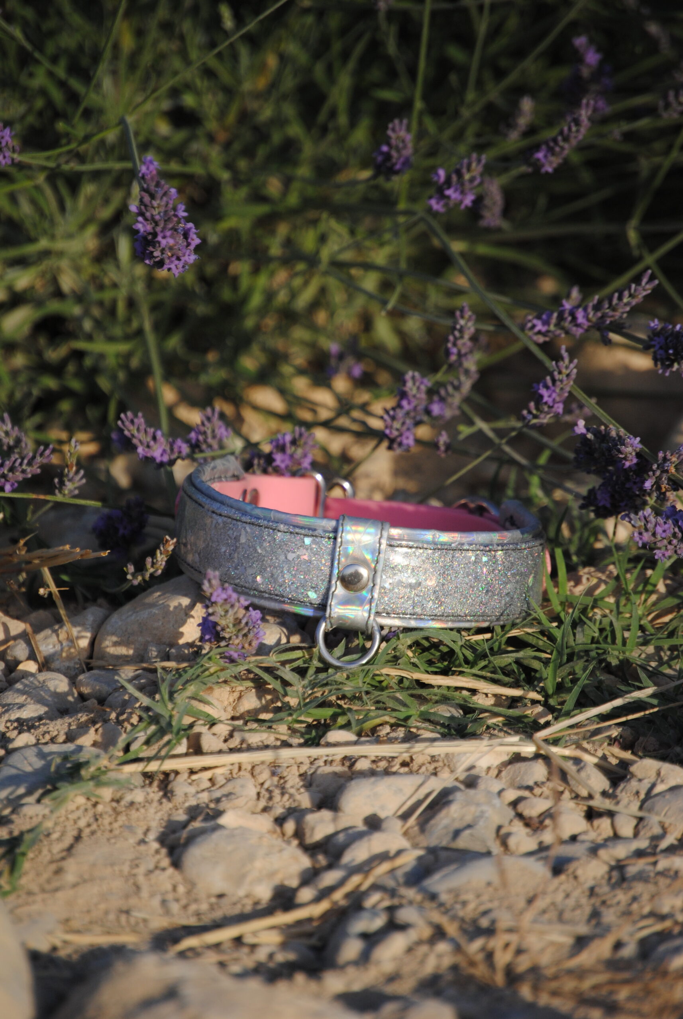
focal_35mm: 300
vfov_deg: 6.9
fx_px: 8512
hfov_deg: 4.6
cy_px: 510
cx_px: 342
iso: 200
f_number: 5.6
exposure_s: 1/640
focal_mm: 200
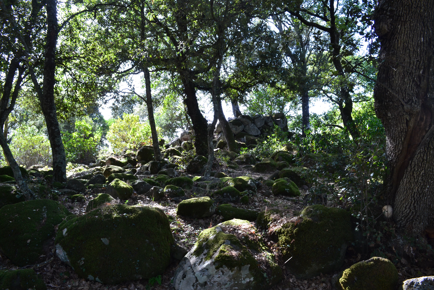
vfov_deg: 47.9
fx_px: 325
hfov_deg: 67.4
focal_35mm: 27
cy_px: 145
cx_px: 217
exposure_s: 1/80
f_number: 8
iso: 400
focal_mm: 18
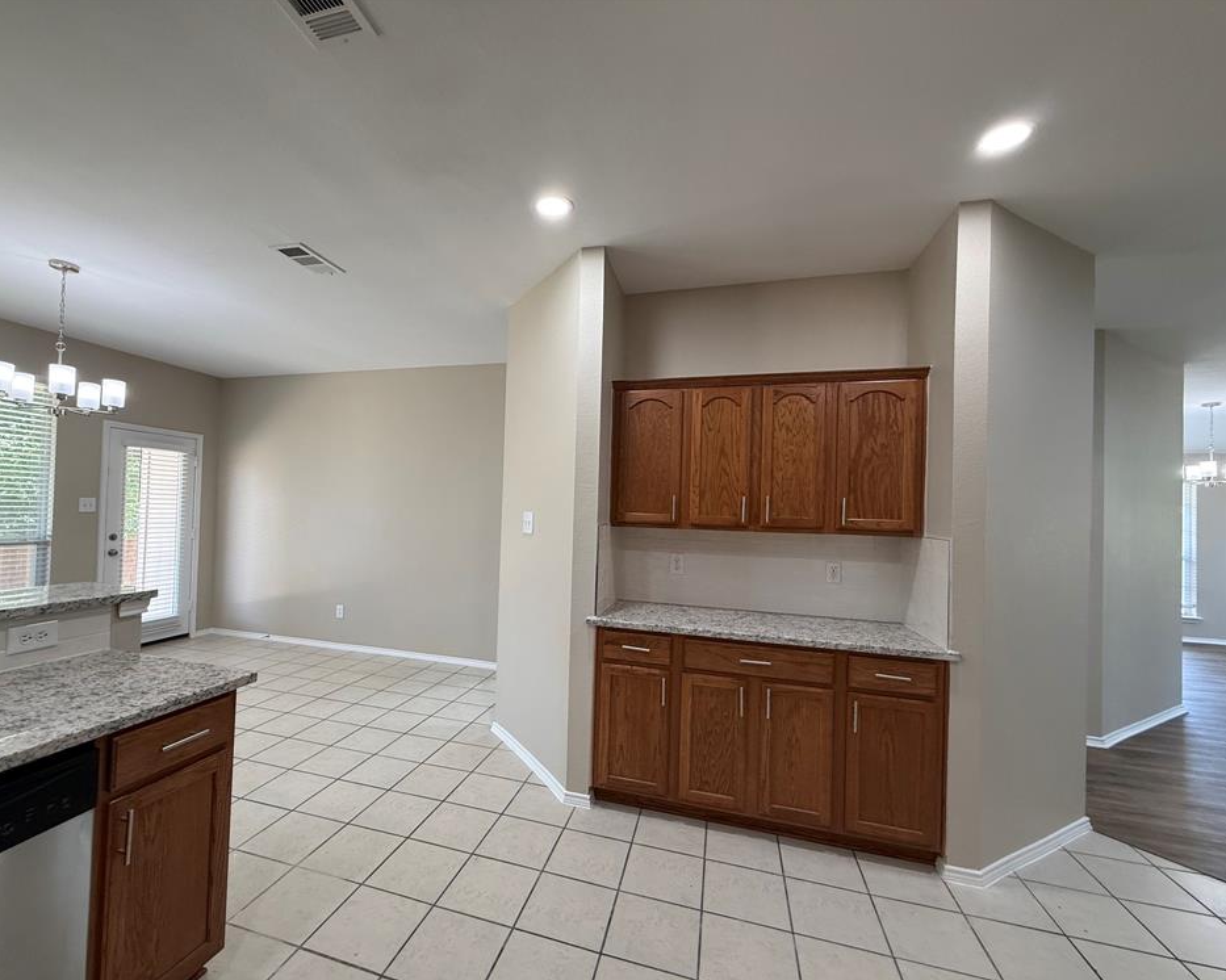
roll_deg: -1.7
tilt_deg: +1.6
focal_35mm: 15
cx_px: 562
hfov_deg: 96.6
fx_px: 544
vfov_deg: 84.0
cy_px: 498
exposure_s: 1/120
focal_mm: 2.22
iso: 200
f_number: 2.2
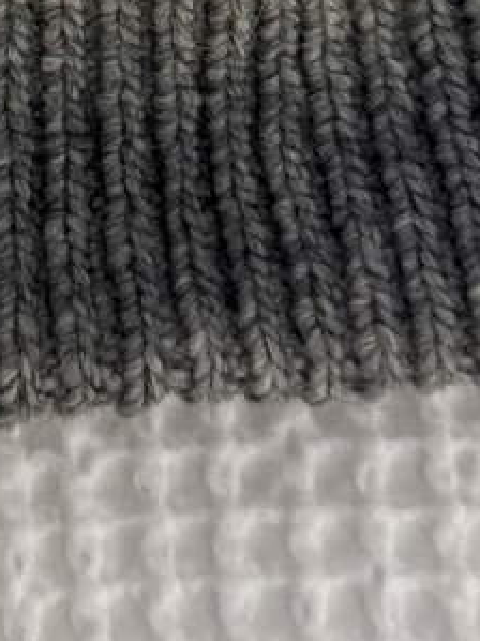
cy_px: -381
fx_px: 1980
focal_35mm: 107
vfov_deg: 16.4
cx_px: -90
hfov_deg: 13.5
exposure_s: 1/60
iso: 400
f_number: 1.78
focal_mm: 6.76
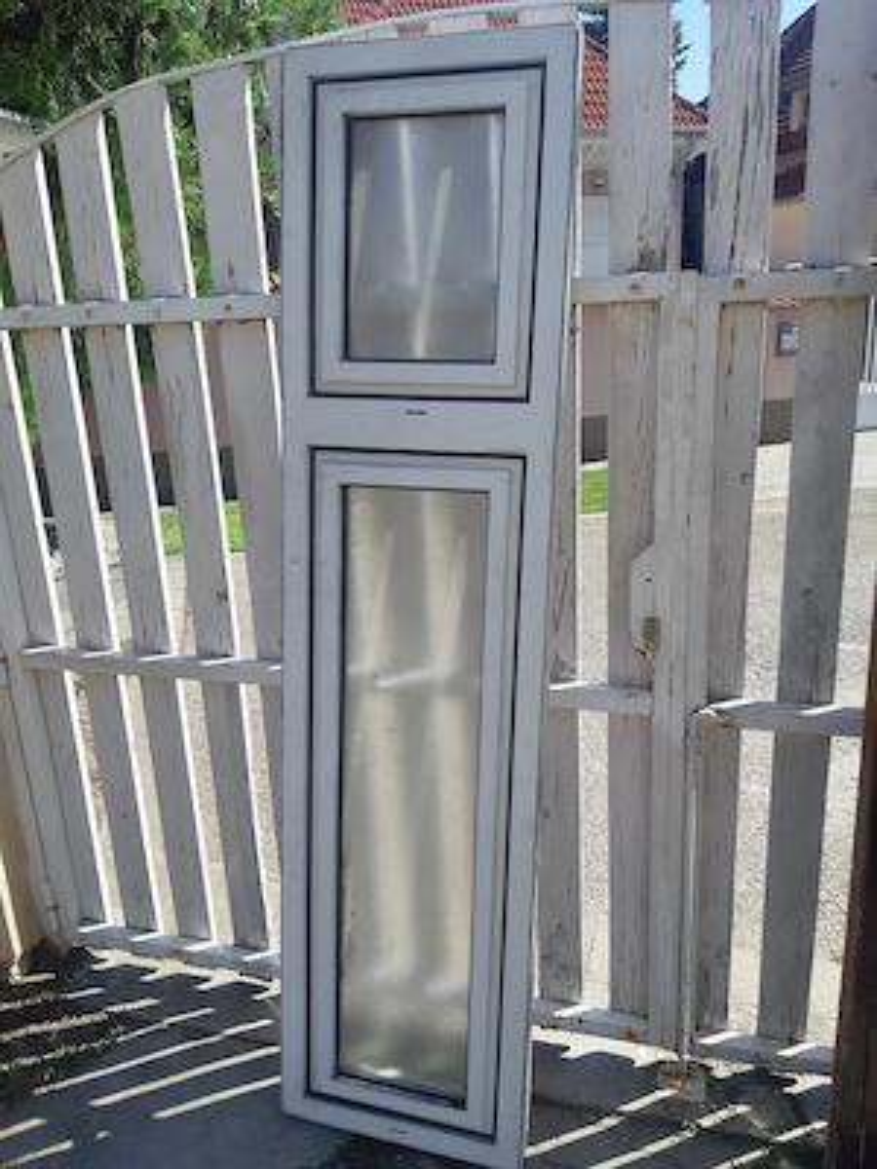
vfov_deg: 67.3
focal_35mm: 26
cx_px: 438
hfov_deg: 53.1
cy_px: 584
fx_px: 878
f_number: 1.7
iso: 40
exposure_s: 1/1376
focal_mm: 3.93
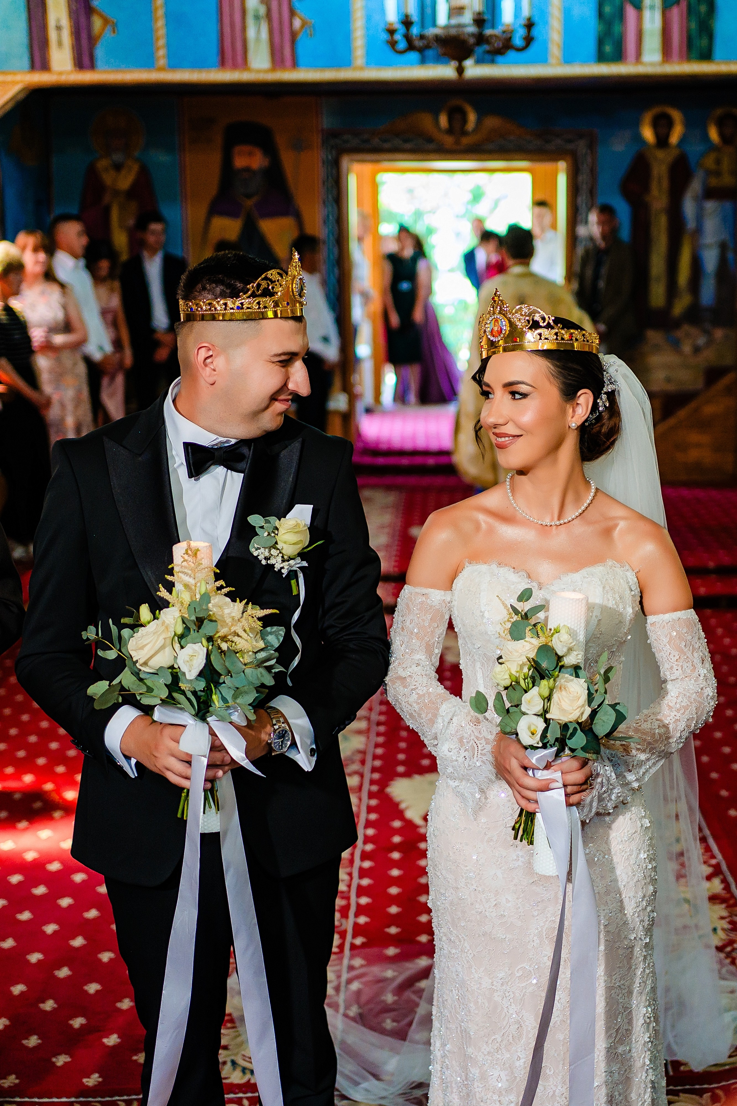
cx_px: 368
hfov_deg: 37.9
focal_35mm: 35
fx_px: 1075
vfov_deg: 54.4
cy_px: 553
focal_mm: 35
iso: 800
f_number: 1.8
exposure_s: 1/320
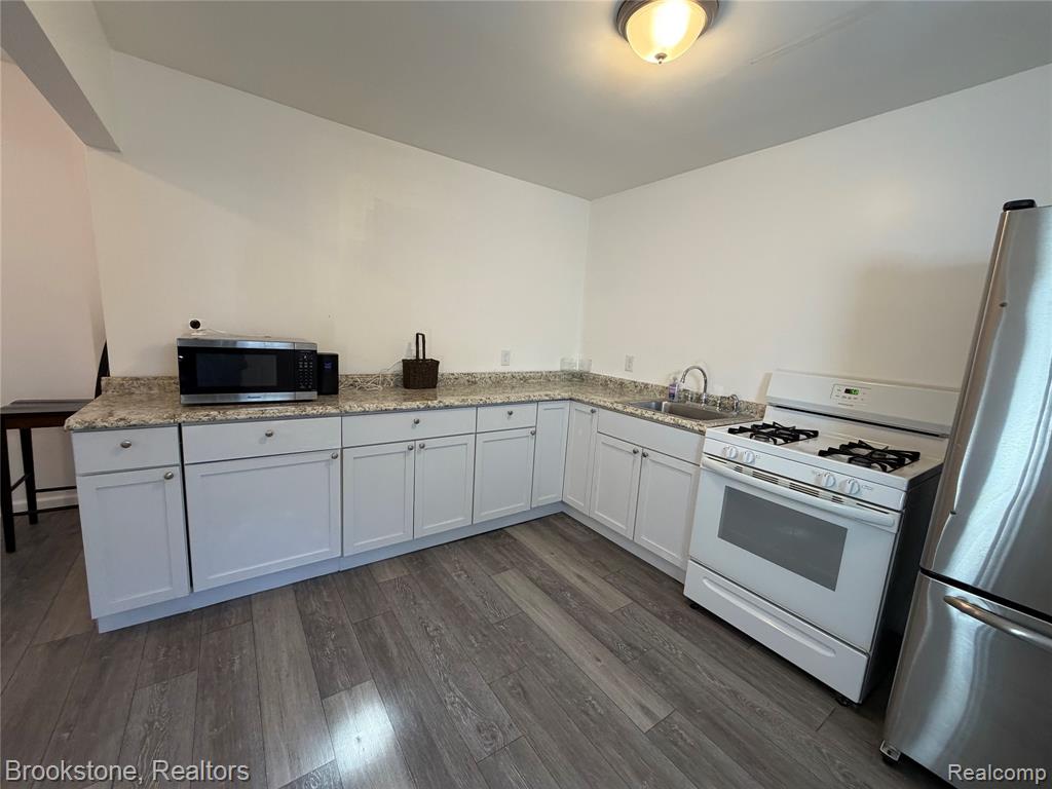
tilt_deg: -8.8
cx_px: 526
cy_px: 394
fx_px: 425
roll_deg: -3.0
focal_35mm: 14
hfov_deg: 102.1
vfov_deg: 85.7
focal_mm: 2.22
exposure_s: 1/120
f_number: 2.2
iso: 320
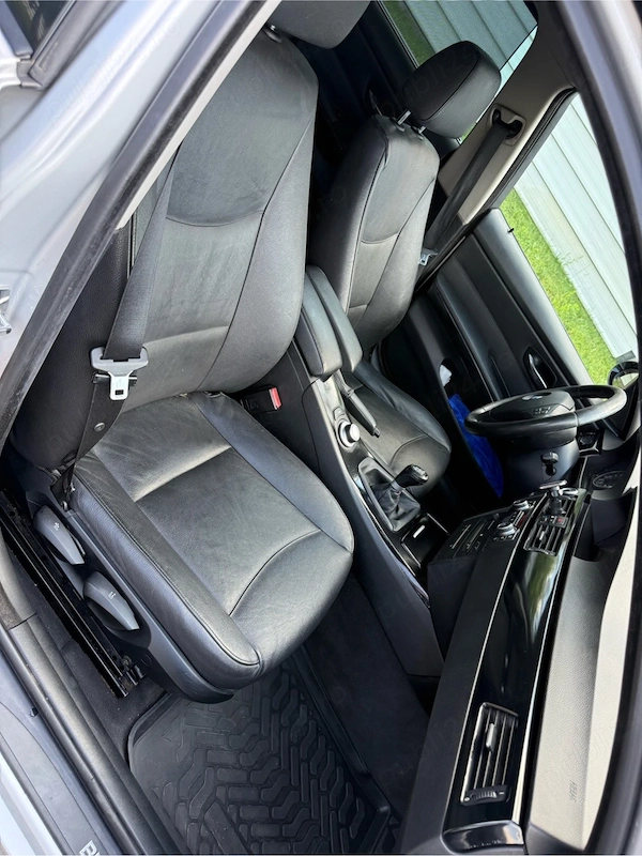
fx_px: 593
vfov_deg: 71.6
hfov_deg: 56.8
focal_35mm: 24
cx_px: 321
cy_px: 428
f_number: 1.78
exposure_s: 1/237
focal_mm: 6.76
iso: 160
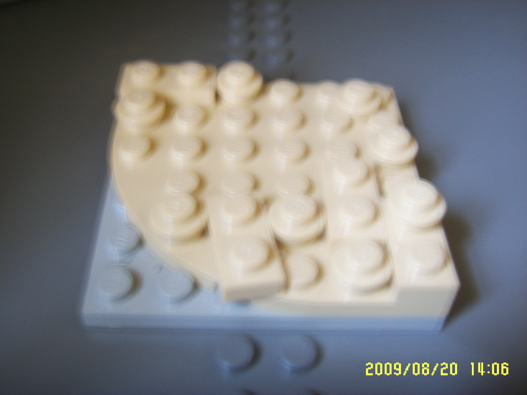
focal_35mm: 39
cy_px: 198
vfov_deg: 36.8
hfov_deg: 47.9
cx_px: 264
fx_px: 594
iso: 63
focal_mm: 6.6
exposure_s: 1/2
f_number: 3.5
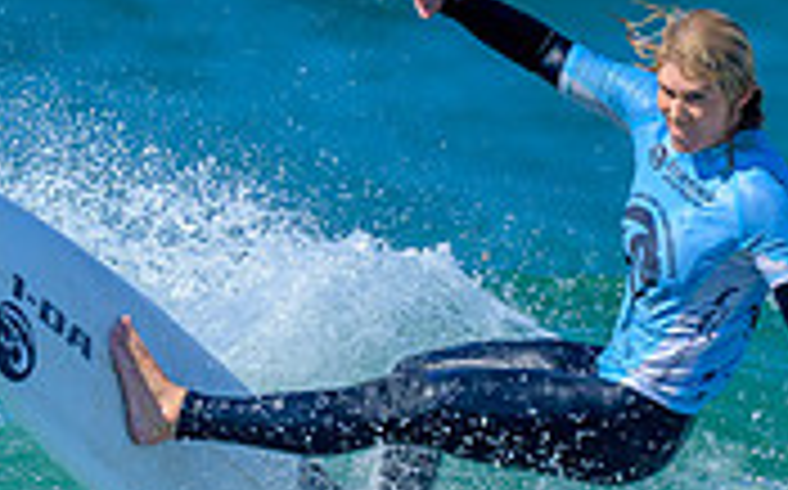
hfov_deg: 0.6
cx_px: 441
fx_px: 79812
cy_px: 558
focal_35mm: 3720
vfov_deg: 0.4
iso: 250
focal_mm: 800
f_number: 6.3
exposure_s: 1/2000
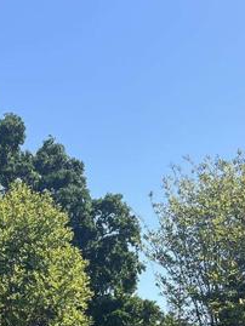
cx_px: -112
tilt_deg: +1.2
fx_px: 934
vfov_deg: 18.9
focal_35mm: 99
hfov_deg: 14.1
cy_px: 377
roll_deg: -0.2
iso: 50
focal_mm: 5.1
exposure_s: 1/2358
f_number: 1.6
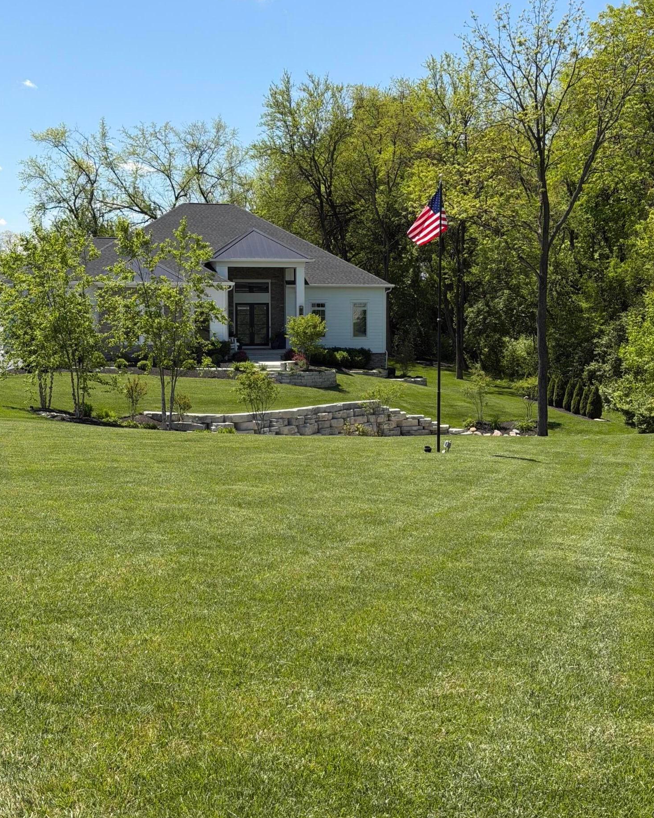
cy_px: 415
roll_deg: +0.1
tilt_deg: -5.1
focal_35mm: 51
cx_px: 323
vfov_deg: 36.7
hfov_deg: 29.7
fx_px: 1234
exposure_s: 1/2976
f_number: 1.78
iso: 64
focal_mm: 6.76
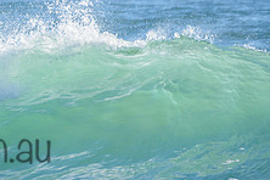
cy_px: 95
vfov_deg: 0.9
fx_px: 11992
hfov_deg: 1.3
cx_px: -154
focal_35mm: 1599
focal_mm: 500
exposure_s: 1/2000
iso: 220
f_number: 5.6
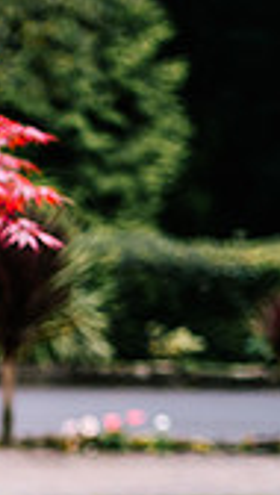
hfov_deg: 8.8
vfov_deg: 16.2
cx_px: -298
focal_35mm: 130
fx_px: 1709
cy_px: 473
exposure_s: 1/250
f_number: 1.4
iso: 250
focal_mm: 35
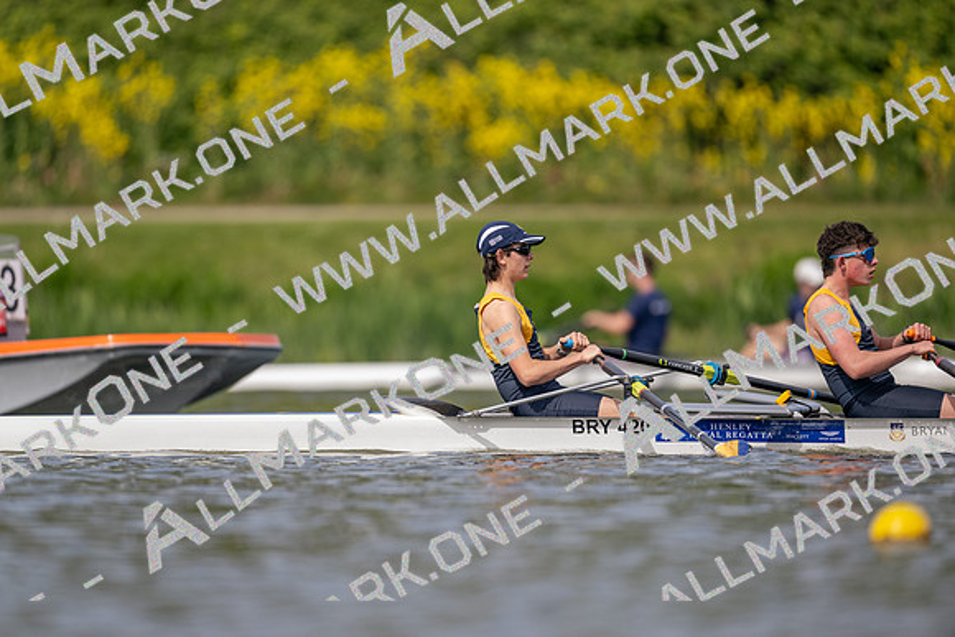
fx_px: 15920
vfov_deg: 2.3
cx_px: 478
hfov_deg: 3.4
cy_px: 318
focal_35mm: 600
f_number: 4
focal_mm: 600
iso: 250
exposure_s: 1/2500
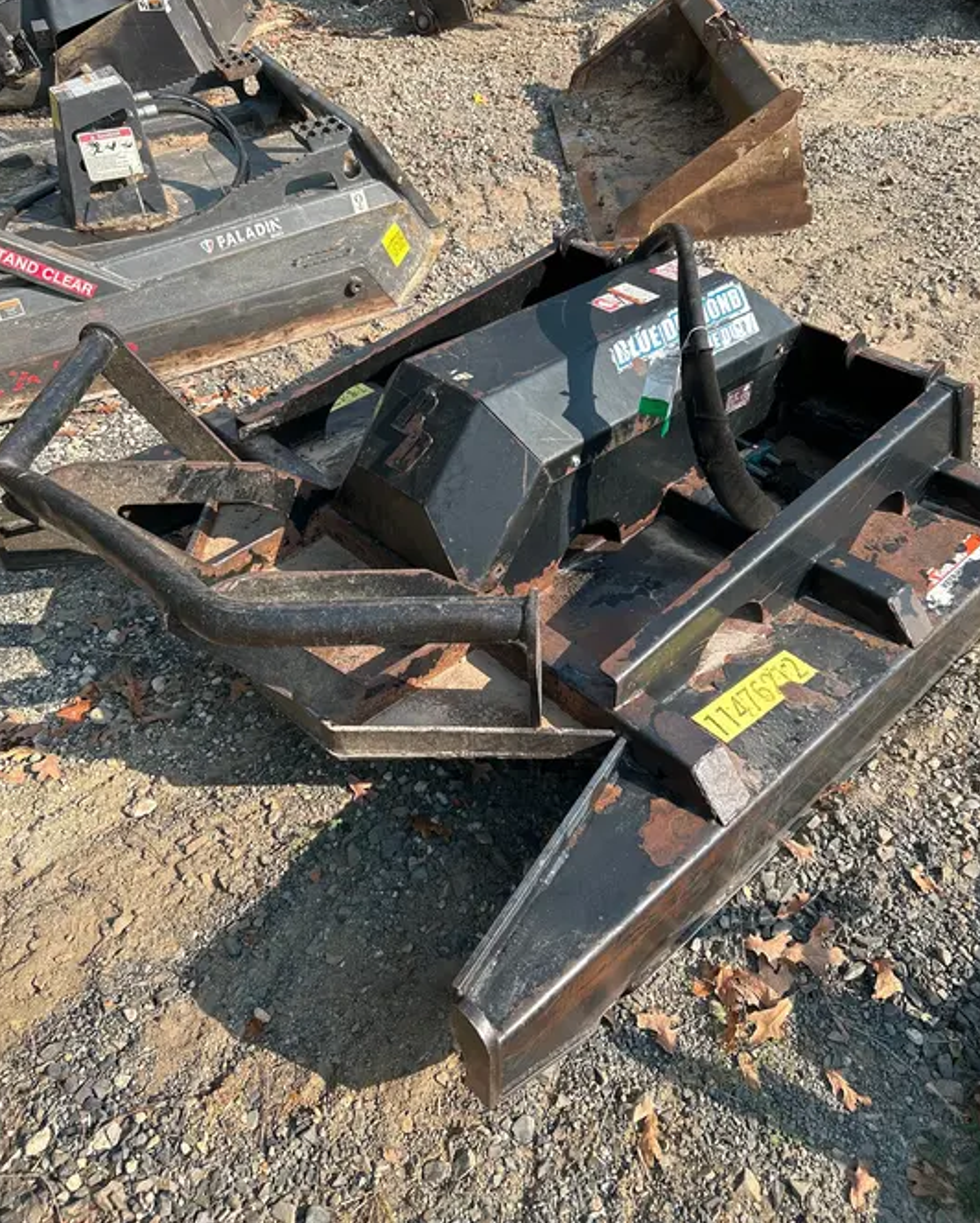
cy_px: 561
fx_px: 1014
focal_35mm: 28
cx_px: 494
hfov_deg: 51.6
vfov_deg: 62.1
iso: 50
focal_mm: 5.7
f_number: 1.5
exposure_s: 1/1621
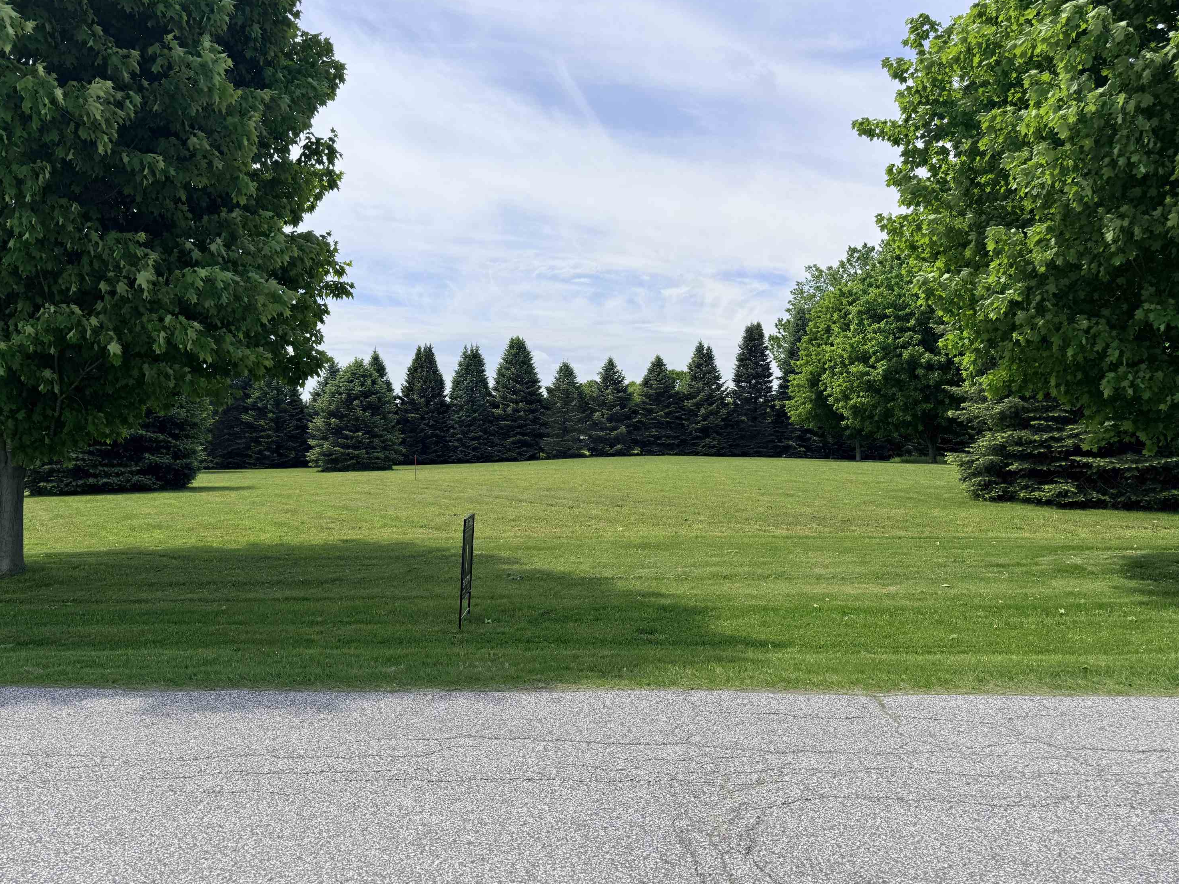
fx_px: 852
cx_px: 581
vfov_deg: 54.9
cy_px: 431
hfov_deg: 69.4
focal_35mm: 25
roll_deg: -0.1
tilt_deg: +2.5
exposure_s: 1/6711
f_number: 1.78
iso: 80
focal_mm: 6.76
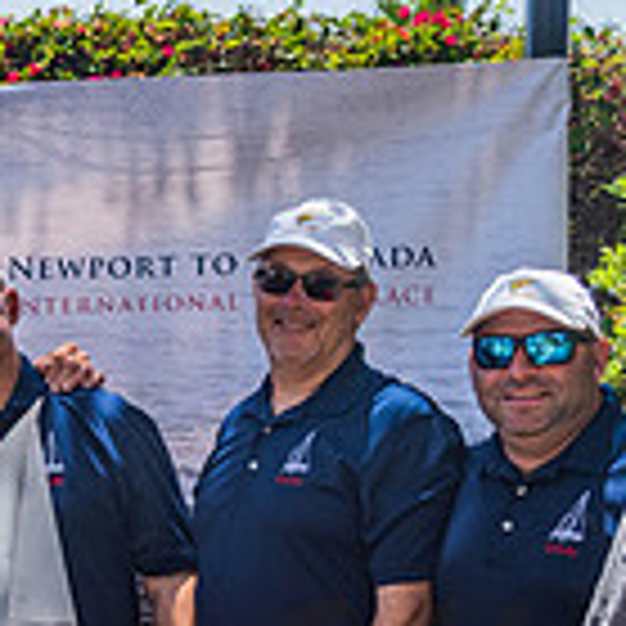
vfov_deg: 16.5
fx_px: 2107
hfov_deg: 16.3
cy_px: 652
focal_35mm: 103
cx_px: -114
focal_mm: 24
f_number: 4
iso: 125
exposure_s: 1/320
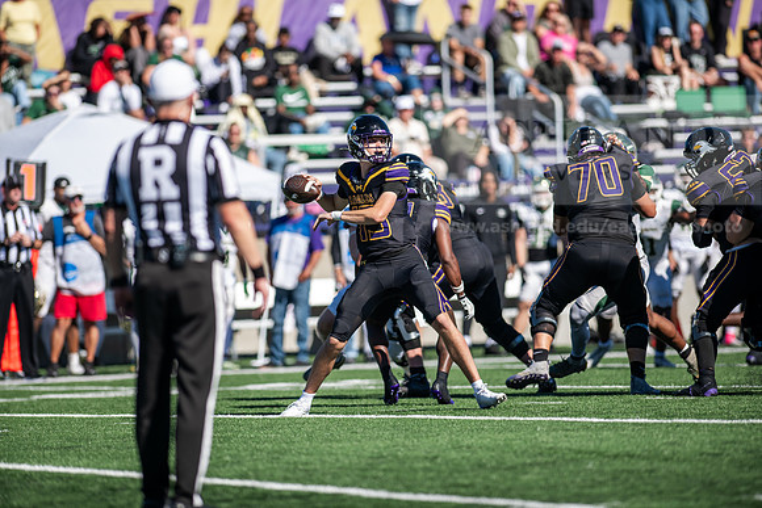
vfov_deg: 4.6
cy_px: 254
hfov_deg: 6.9
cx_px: 381
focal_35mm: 300
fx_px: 6351
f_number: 3.2
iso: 160
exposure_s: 1/2000
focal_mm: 300
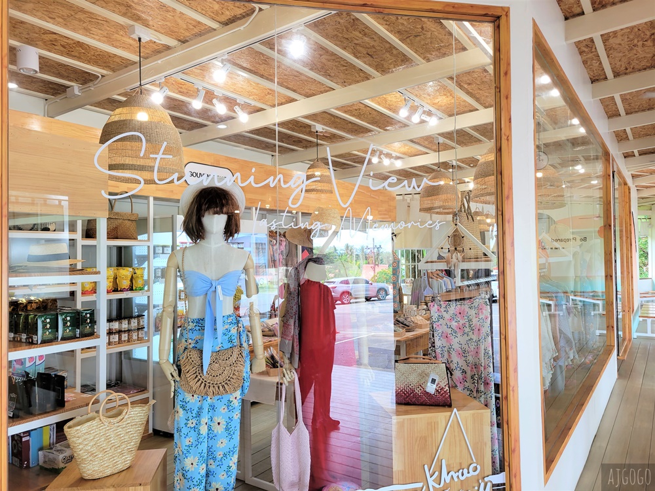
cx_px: 328
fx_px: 492
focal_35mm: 26
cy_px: 246
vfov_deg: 53.1
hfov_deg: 67.3
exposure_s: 1/100
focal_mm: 5.4
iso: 64
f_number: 1.8
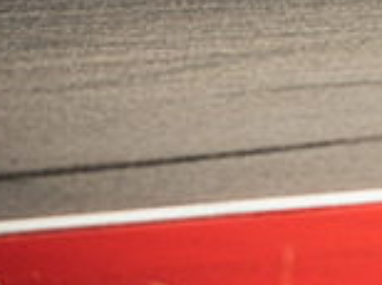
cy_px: -165
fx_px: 11977
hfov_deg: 1.8
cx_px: 687
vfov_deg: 1.4
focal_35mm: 1087
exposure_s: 1/1600
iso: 160
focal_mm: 200
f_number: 2.8
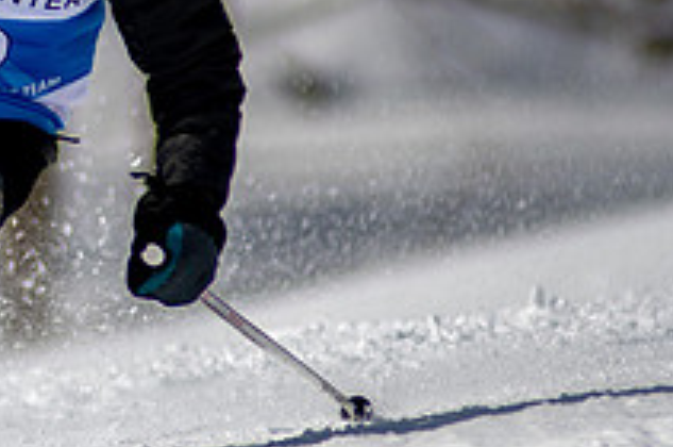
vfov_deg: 1.0
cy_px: -2
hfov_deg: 1.5
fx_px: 25255
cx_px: -142
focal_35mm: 1353
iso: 100
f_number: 2.8
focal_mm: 300
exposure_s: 1/6400
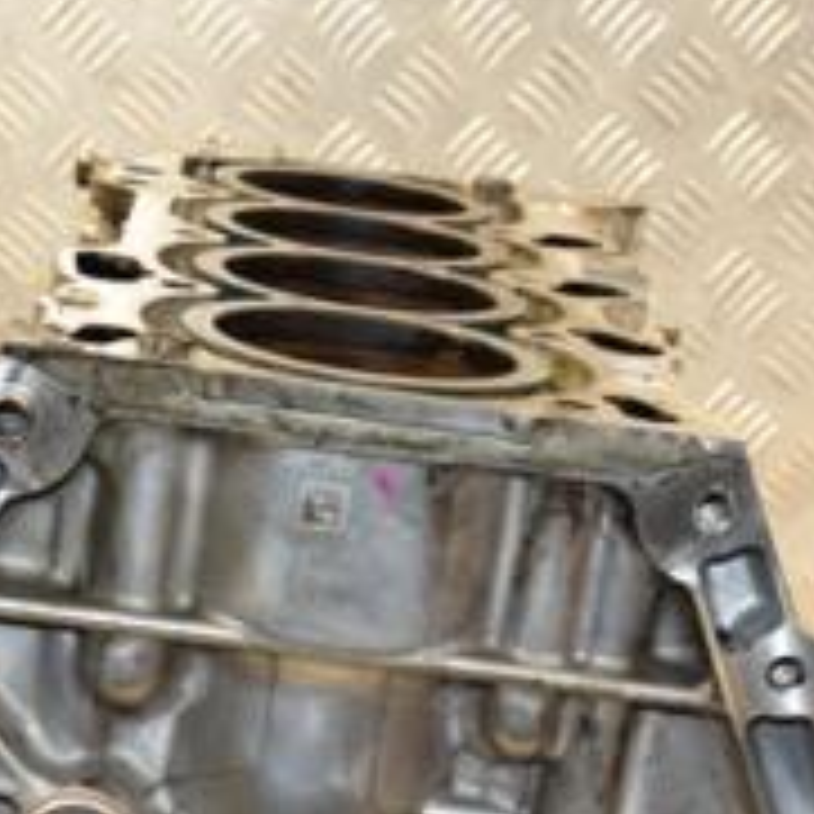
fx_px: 2926
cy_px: 792
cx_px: 225
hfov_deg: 15.8
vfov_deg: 15.6
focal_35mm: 110
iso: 800
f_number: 5
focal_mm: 26
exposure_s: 1/125
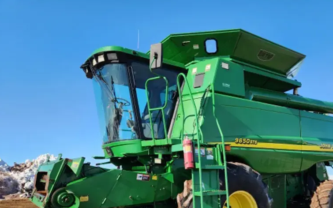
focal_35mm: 31
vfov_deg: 39.9
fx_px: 281
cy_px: 146
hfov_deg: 60.5
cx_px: 206
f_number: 1.8
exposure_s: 1/1290
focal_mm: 5.4
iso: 20
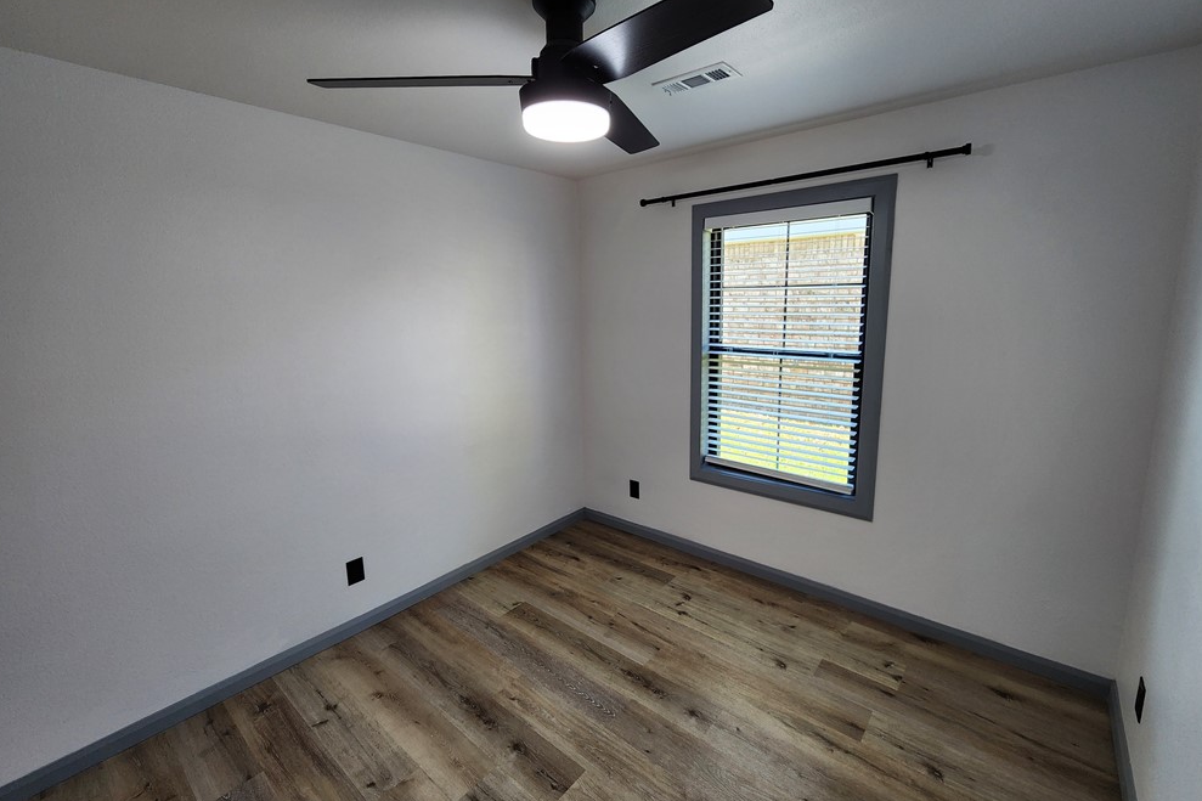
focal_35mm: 14
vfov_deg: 81.1
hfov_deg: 104.2
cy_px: 378
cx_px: 614
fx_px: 467
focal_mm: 2.2
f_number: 2.2
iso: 100
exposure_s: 1/60
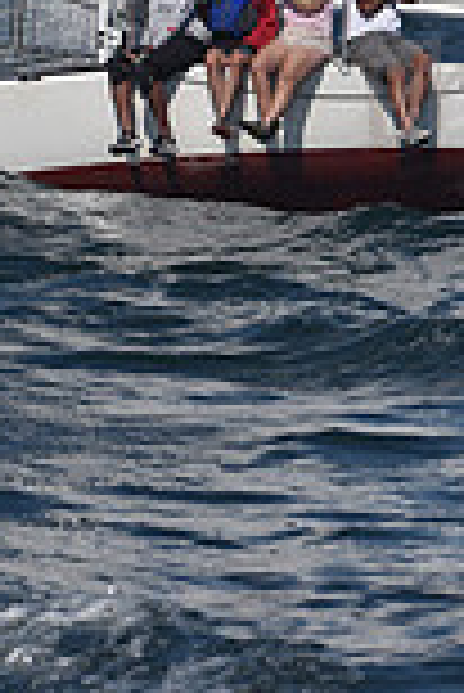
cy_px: -594
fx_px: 6230
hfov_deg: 4.3
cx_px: 124
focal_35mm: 323
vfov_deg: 6.2
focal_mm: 86
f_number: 8
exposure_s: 1/1000
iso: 250
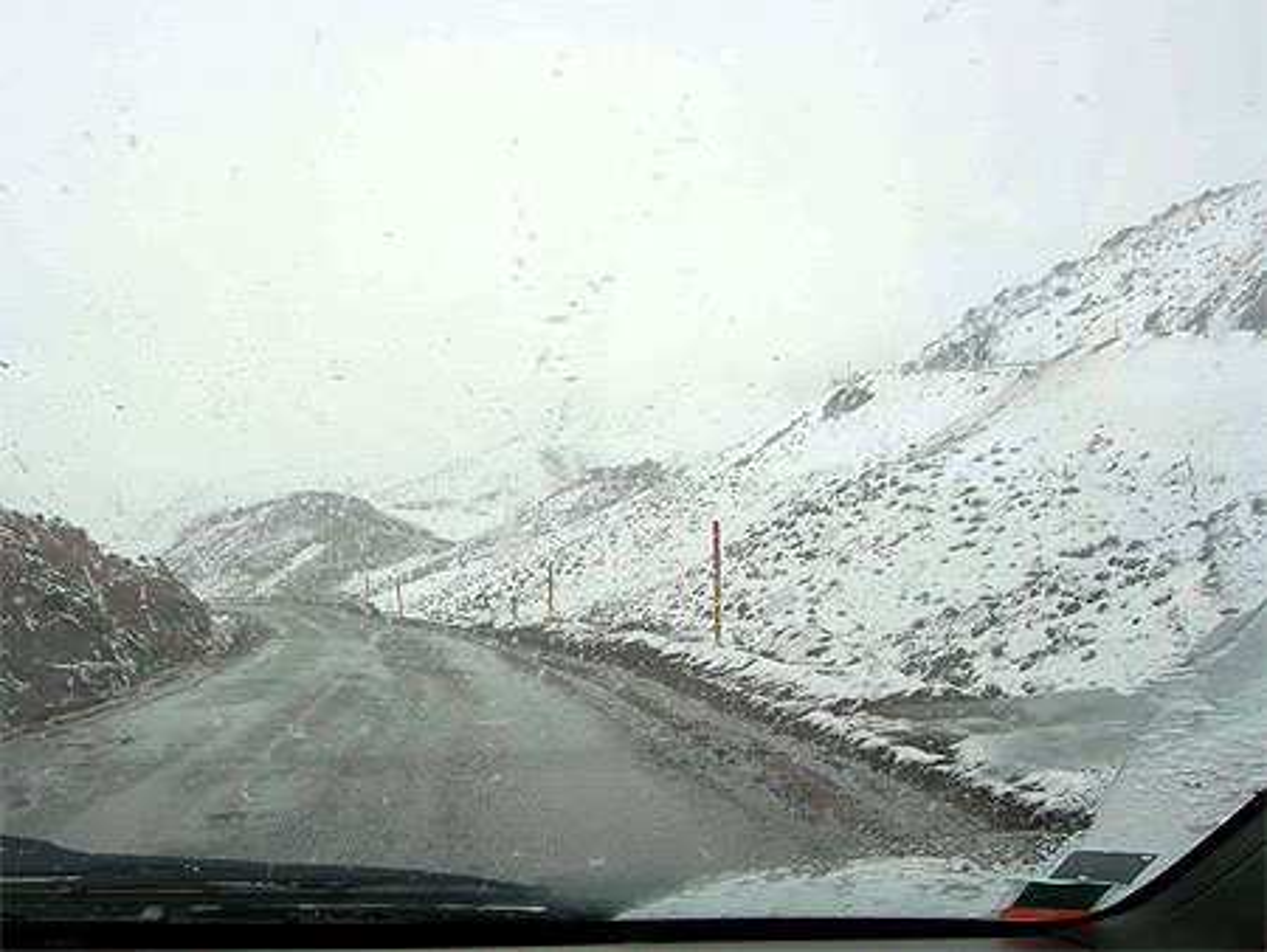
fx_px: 1392
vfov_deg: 37.8
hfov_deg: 49.0
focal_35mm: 38
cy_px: 476
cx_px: 634
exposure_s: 1/305
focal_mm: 7.8
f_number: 4.8
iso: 50
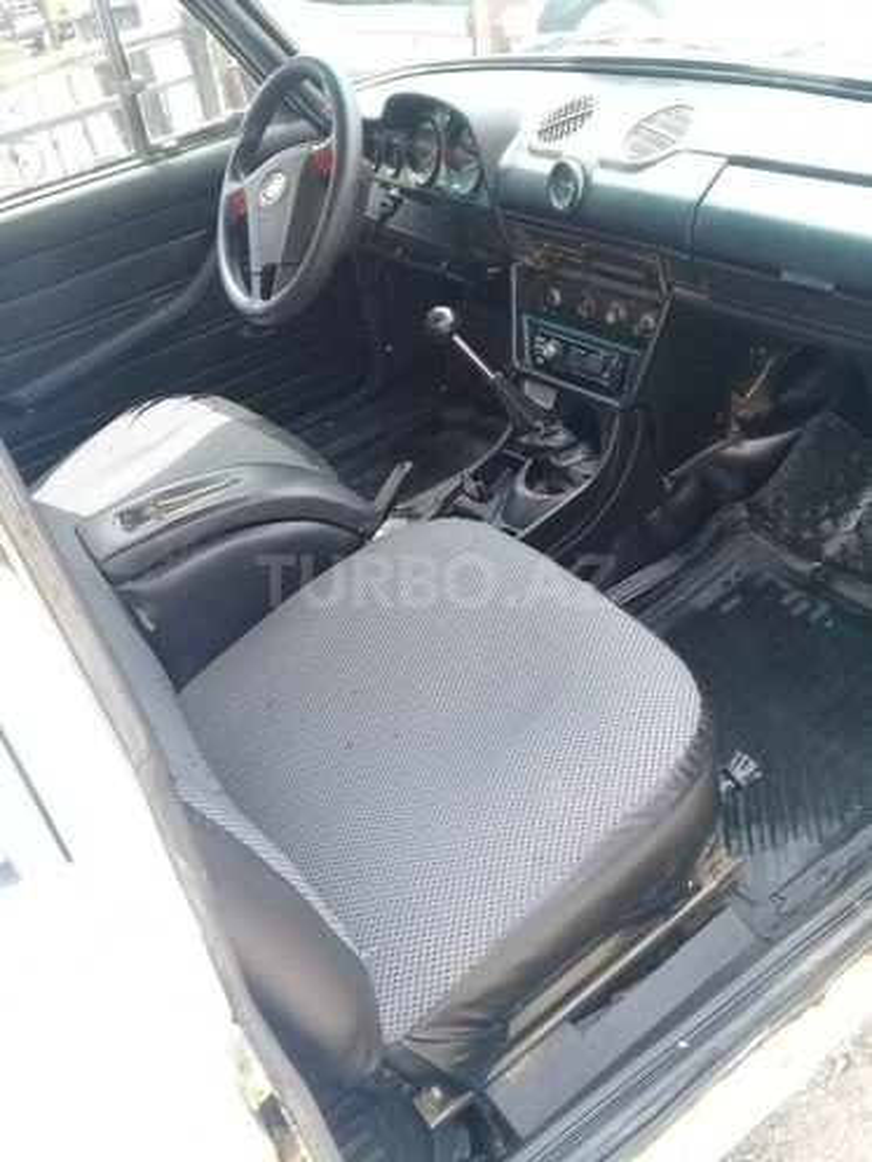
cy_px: 581
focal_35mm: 31
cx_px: 436
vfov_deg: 58.4
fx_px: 1041
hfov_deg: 45.4
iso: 64
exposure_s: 1/100
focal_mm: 3.3
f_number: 2.2
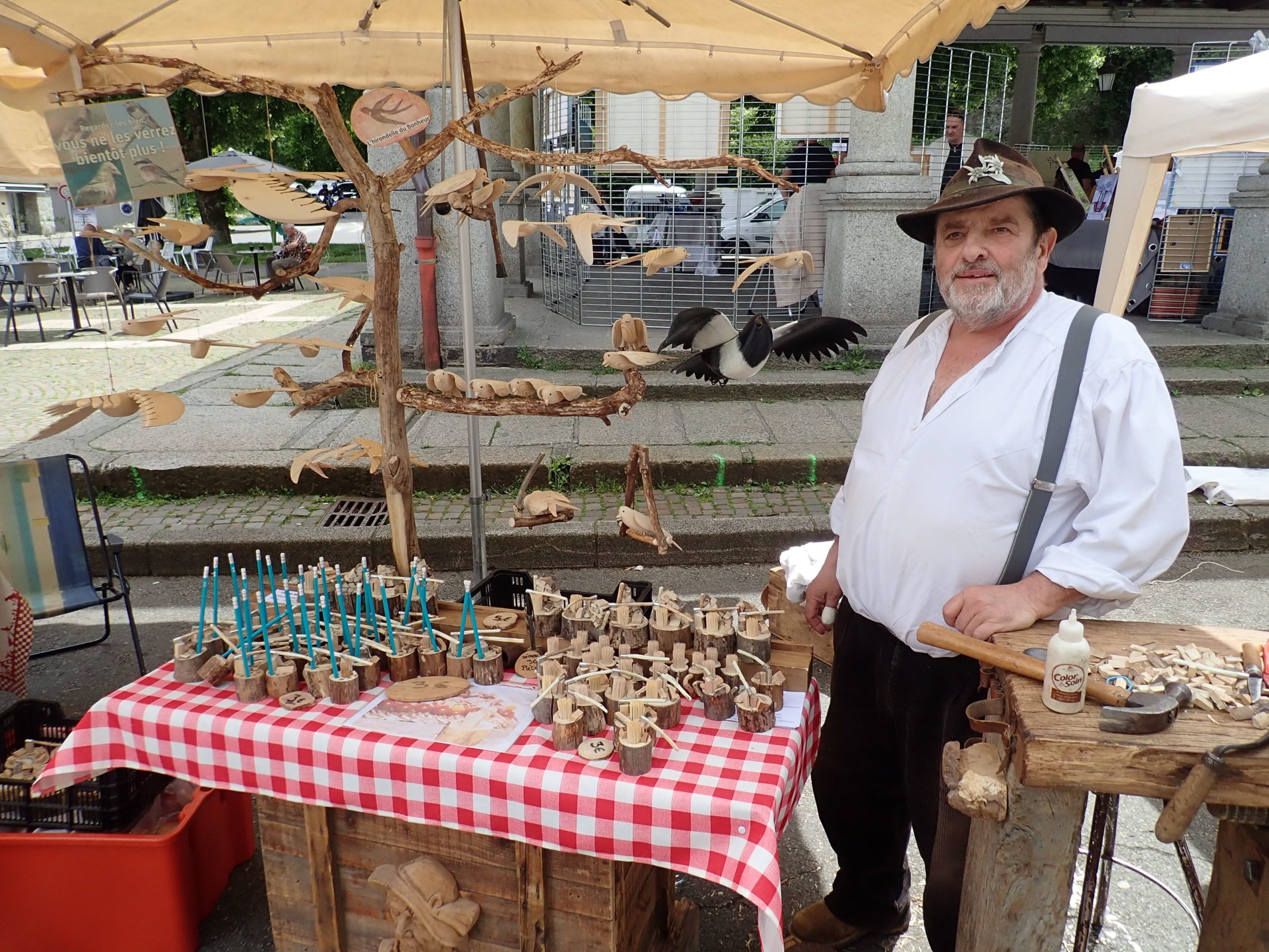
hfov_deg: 69.4
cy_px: 476
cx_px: 634
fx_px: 916
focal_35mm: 25
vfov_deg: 54.9
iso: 100
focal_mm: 4.5
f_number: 2.8
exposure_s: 1/500
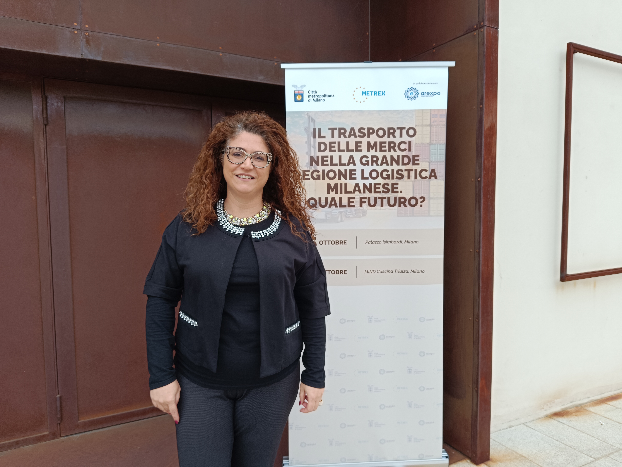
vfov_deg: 56.8
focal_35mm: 24
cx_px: 311
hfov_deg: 71.6
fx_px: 431
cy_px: 234
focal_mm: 5.59
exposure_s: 1/102
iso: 61
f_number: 1.88
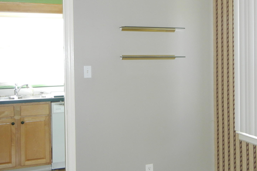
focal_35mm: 50
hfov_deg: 39.2
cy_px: 63
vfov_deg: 26.9
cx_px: 166
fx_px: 357
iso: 382
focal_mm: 6.2
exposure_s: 1/30
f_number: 3.6
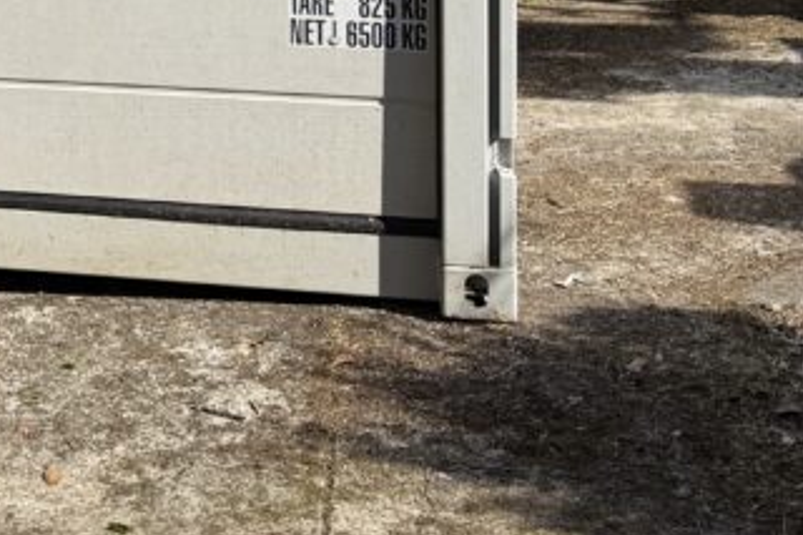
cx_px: -153
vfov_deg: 15.7
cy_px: -266
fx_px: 1783
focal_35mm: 80
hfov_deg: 23.3
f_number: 1.78
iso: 80
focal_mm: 6.76
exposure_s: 1/3953
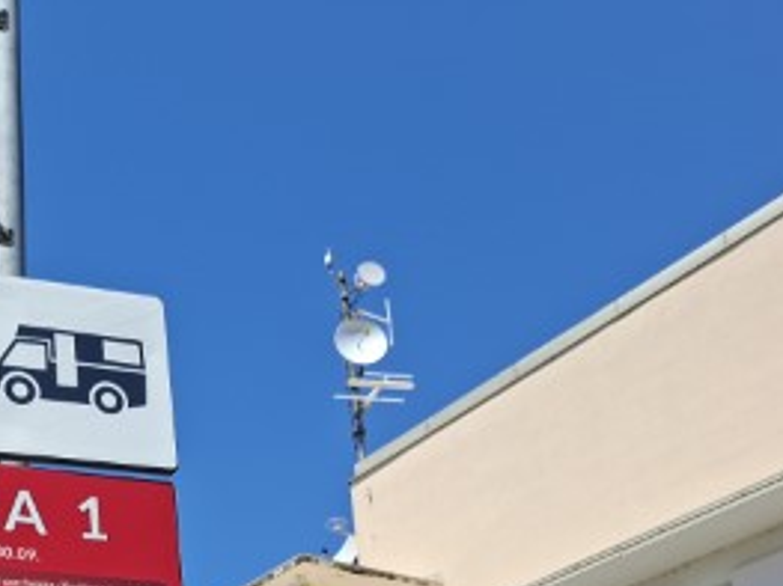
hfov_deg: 31.6
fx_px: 1266
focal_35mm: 56
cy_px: 696
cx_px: -9
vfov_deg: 23.8
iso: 50
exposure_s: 1/2183
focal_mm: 5.54
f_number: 1.8
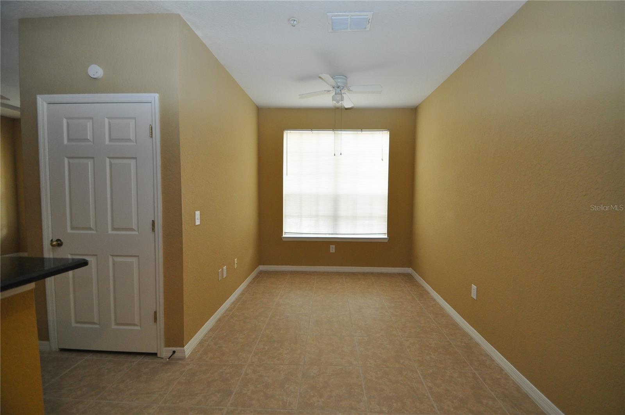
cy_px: 208
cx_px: 312
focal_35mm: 15
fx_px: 260
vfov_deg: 77.2
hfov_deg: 100.5
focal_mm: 10
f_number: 4
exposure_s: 1/60
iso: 800
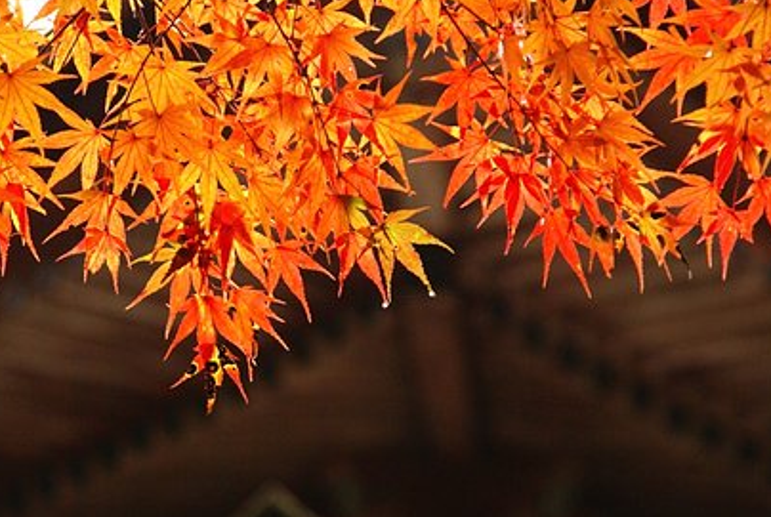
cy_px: 194
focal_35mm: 257
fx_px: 5506
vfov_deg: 5.4
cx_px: 370
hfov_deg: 8.0
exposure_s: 1/125
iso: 400
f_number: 5.6
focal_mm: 135
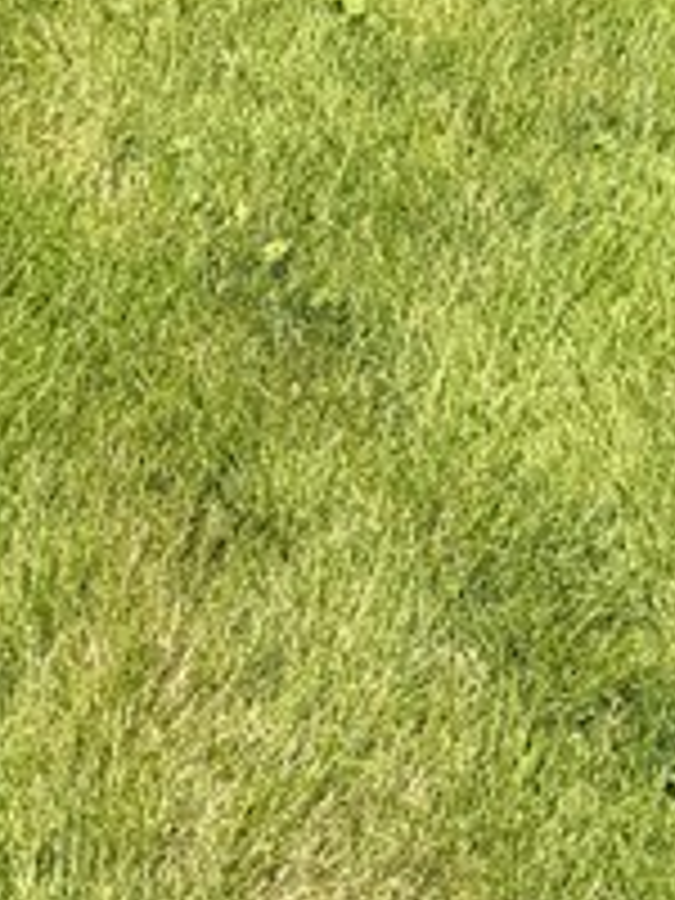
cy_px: -918
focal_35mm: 123
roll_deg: +0.4
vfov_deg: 13.6
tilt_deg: -15.2
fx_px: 3198
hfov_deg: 12.0
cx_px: 212
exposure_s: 1/3021
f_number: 1.78
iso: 80
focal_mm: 6.76
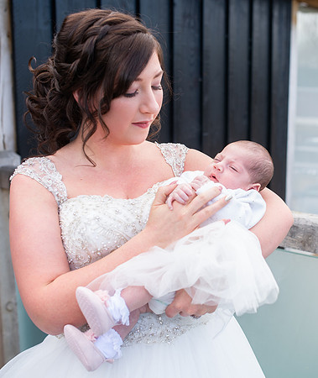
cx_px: 215
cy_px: 188
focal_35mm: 51
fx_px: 581
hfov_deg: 30.3
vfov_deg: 36.0
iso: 100
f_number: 3.2
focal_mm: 35
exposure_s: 1/250
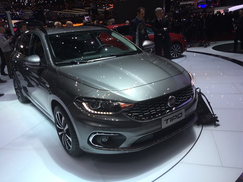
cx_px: 122
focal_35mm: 29
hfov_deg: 61.7
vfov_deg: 48.2
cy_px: 91
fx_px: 204
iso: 32
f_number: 2.2
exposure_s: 1/313
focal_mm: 4.15
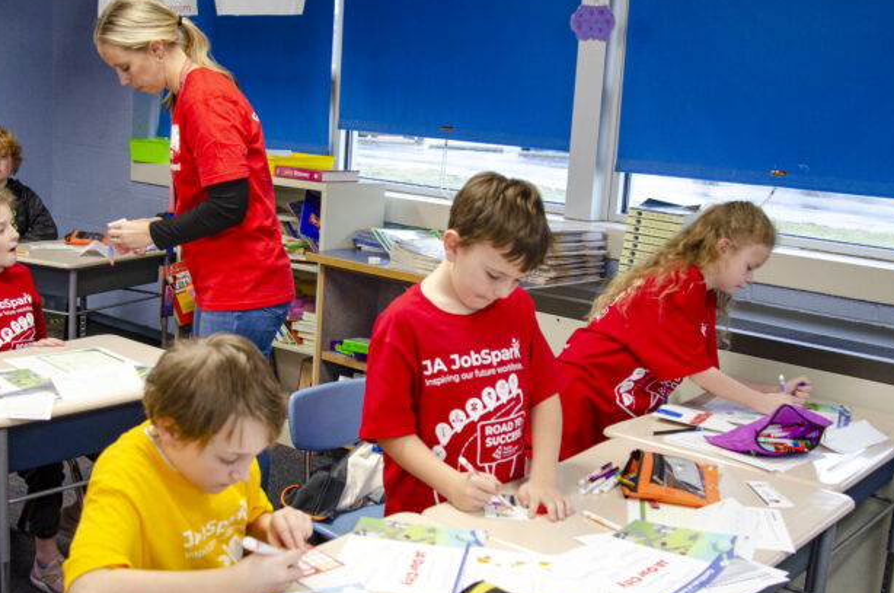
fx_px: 1115
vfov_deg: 29.7
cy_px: 329
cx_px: 402
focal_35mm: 45
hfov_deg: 43.6
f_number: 4
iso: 800
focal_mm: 24
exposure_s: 1/60
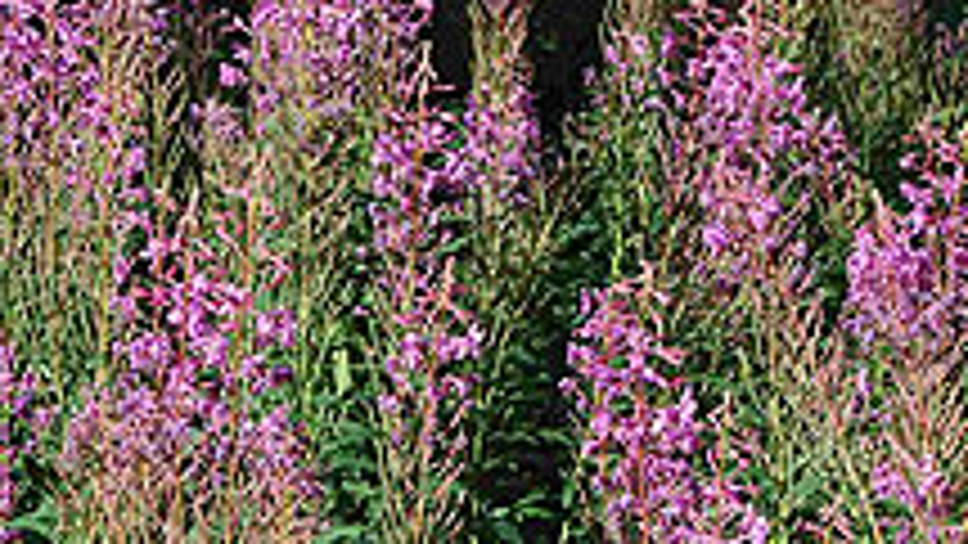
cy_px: 335
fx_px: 5904
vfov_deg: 5.3
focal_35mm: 230
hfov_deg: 9.4
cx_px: 720
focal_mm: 70
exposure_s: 1/250
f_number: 8
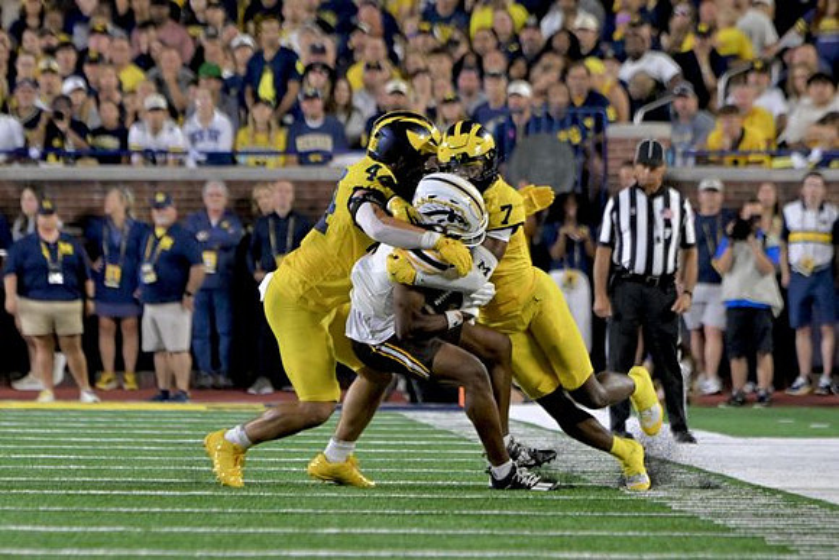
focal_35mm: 495
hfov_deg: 4.2
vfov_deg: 2.8
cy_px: 280
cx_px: 420
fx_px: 11538
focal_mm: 330
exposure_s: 1/1000
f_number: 5.6
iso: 5000
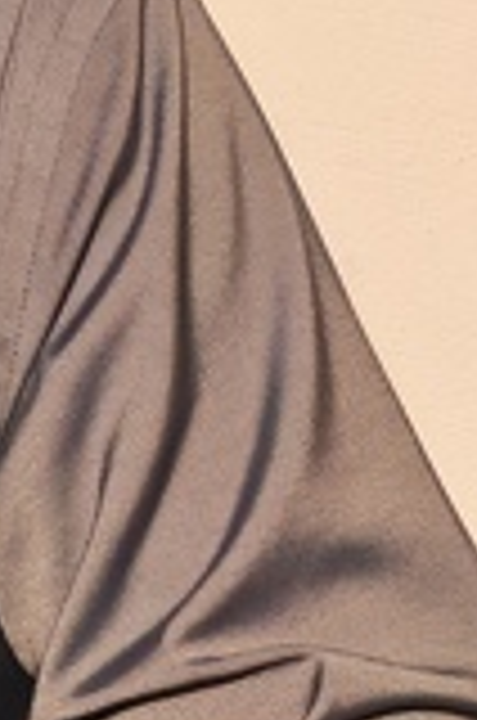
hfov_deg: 6.0
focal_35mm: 219
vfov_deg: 9.4
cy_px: 45
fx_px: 4371
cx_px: -610
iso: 1000
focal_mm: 6.12
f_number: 1.9
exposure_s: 1/50
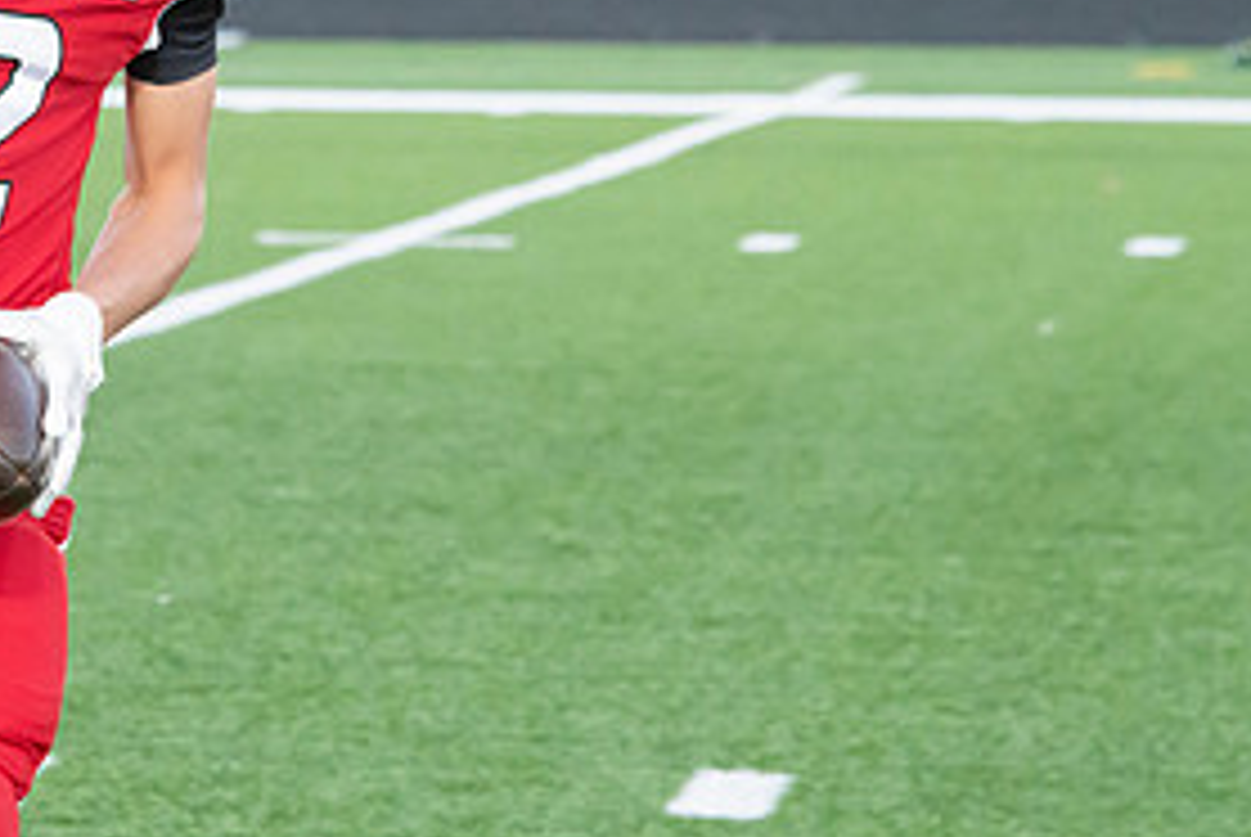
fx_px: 15236
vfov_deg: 3.1
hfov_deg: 4.7
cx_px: 126
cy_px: 115
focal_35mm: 438
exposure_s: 1/400
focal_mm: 210
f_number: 9
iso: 8000
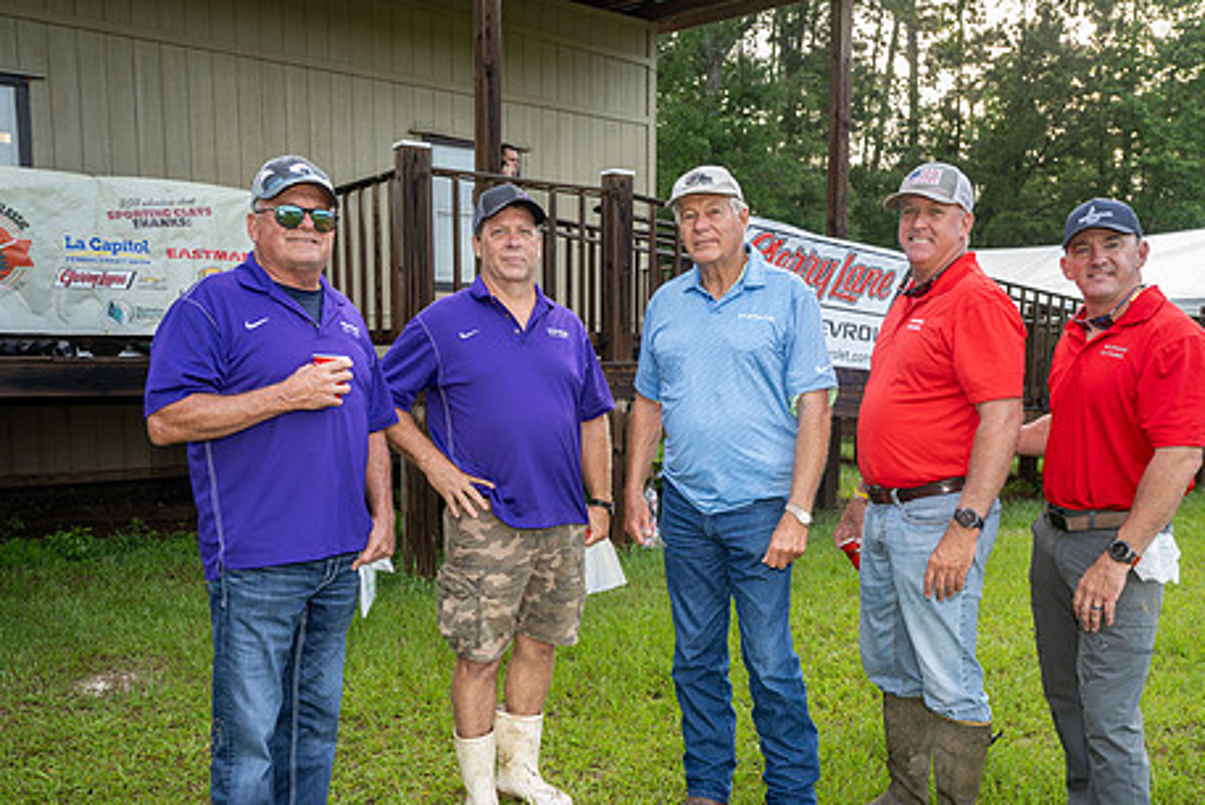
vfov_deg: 39.8
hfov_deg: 57.1
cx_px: 670
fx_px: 1105
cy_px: 482
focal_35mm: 33
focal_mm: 26
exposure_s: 1/125
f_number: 3.2
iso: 180
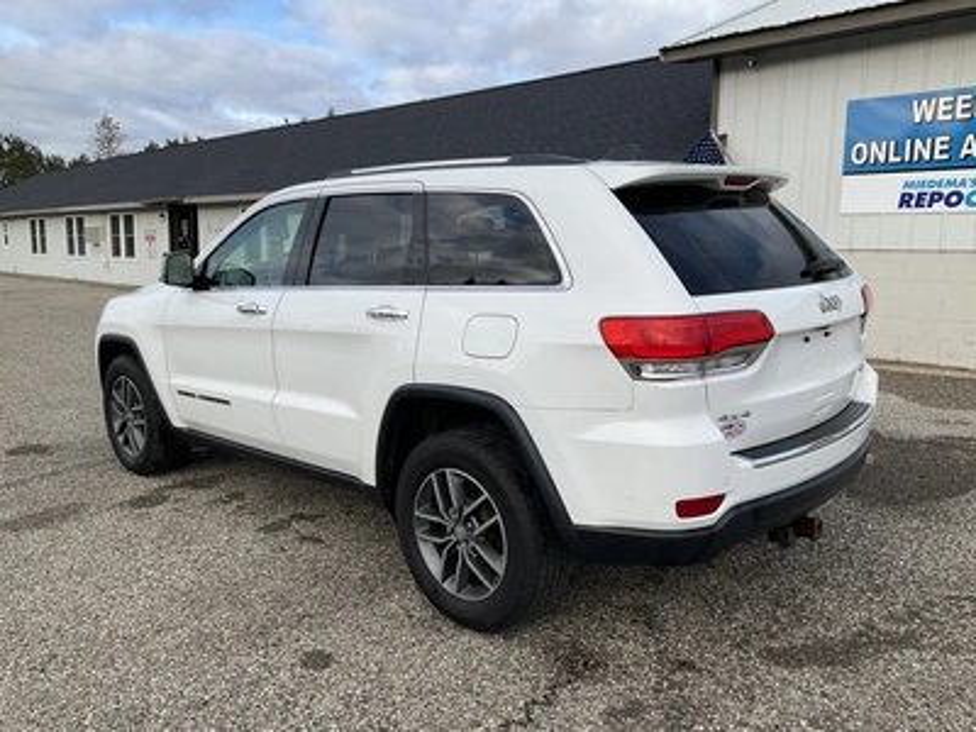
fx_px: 818
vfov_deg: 48.2
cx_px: 488
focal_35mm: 29
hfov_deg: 61.7
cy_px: 366
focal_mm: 3
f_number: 1.8
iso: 25
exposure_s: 1/855
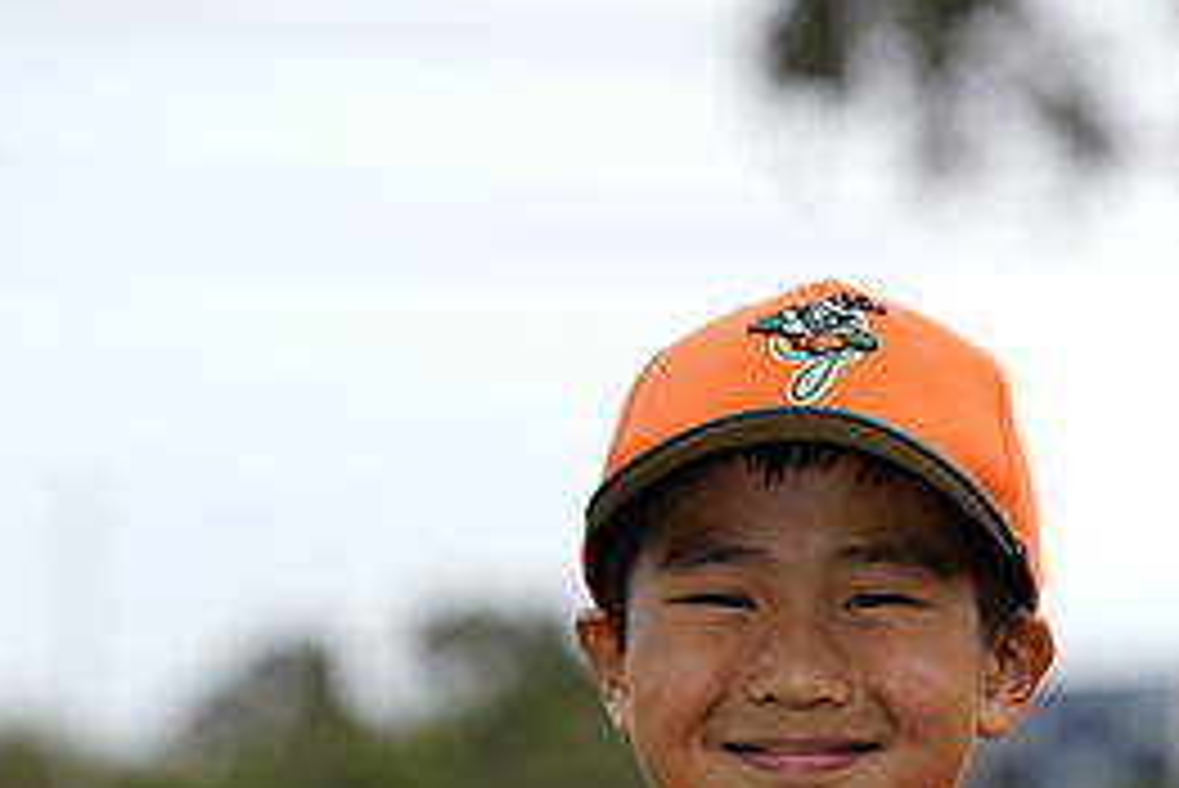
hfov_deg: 6.0
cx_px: 857
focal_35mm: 345
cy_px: 1184
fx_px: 11305
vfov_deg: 4.0
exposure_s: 1/250
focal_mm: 156
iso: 50
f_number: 5.6
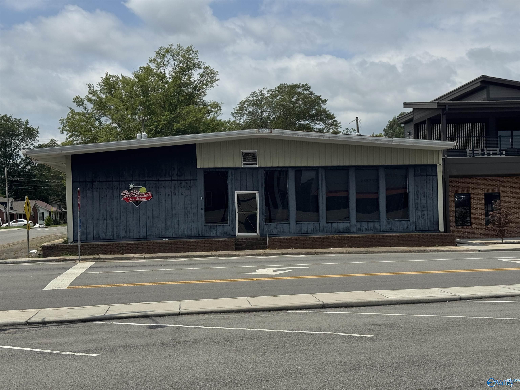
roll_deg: +2.1
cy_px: 195
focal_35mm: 48
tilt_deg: +0.1
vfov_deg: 30.3
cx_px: 260
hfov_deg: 39.7
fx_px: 721
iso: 64
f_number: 1.78
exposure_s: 1/7937
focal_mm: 6.76
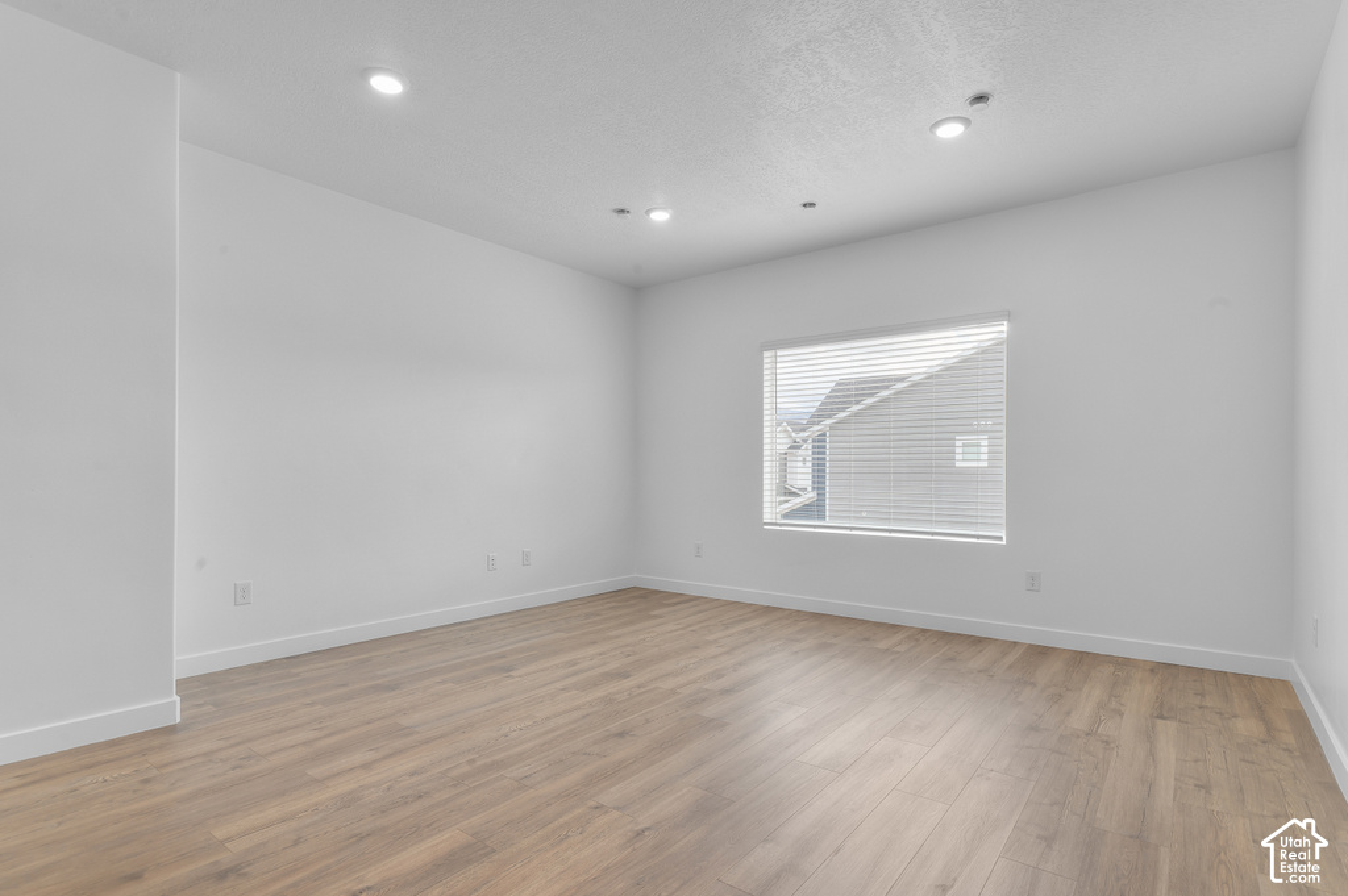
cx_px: 674
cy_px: 448
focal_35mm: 17
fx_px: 636
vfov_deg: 70.3
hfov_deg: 93.3
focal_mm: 17
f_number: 8
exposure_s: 1/8
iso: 320
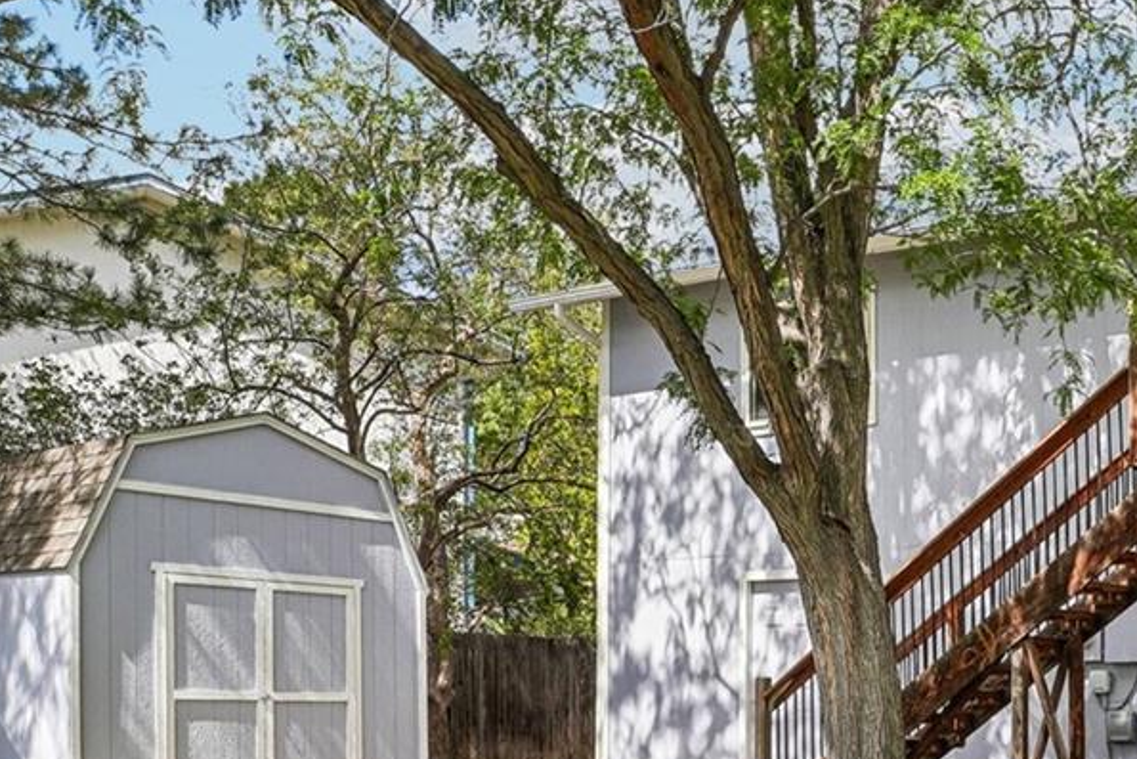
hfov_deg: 41.1
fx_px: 1401
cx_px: 1003
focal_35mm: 44
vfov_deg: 30.3
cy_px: 430
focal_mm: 11
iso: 100
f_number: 8
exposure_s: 1/250
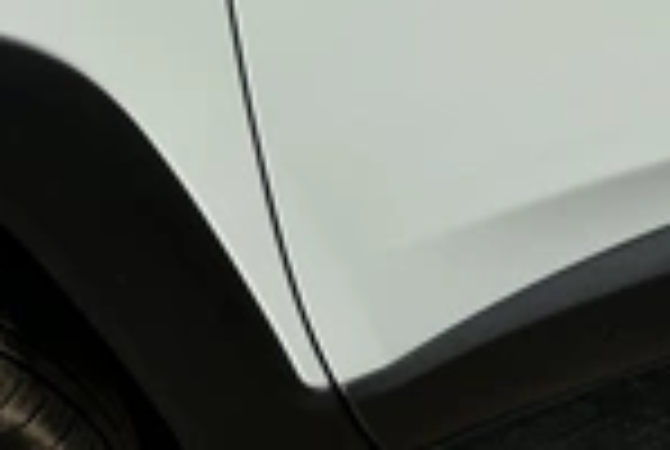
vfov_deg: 16.4
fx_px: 1455
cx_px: 890
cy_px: -171
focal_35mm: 78
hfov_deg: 22.9
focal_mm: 3
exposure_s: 1/4405
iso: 25
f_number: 1.8
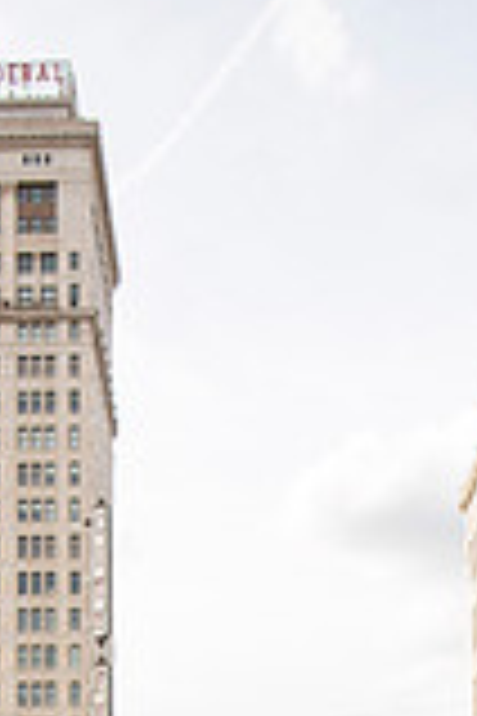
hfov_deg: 16.6
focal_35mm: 82
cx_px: 212
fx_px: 1630
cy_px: 941
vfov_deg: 22.1
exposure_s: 1/1250
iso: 200
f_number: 4
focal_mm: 29
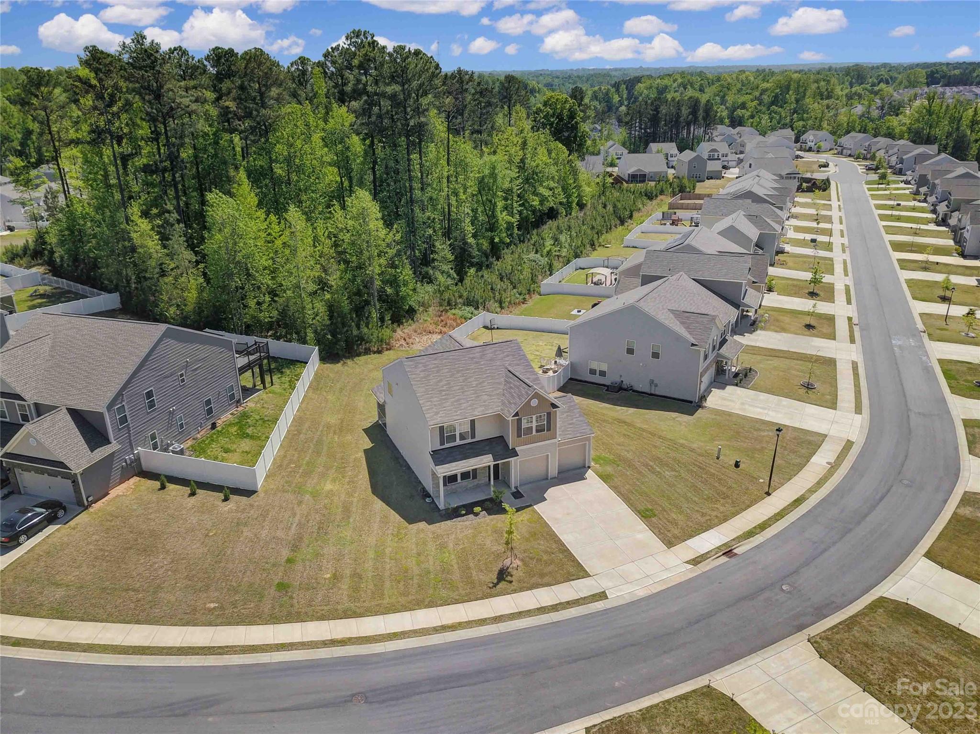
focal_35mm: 26
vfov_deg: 53.0
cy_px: 367
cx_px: 490
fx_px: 736
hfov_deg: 67.3
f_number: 2.2
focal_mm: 4.7
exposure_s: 1/2000
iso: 100
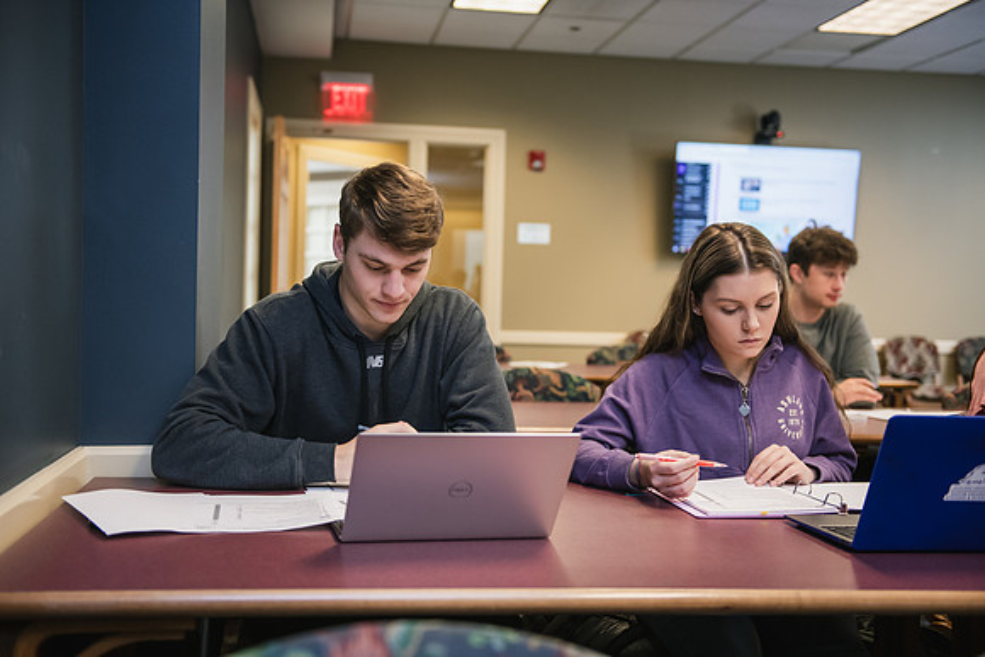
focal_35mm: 44
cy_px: 328
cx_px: 492
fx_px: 1204
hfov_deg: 44.5
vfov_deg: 30.5
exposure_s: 1/200
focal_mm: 44
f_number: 2.8
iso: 1250
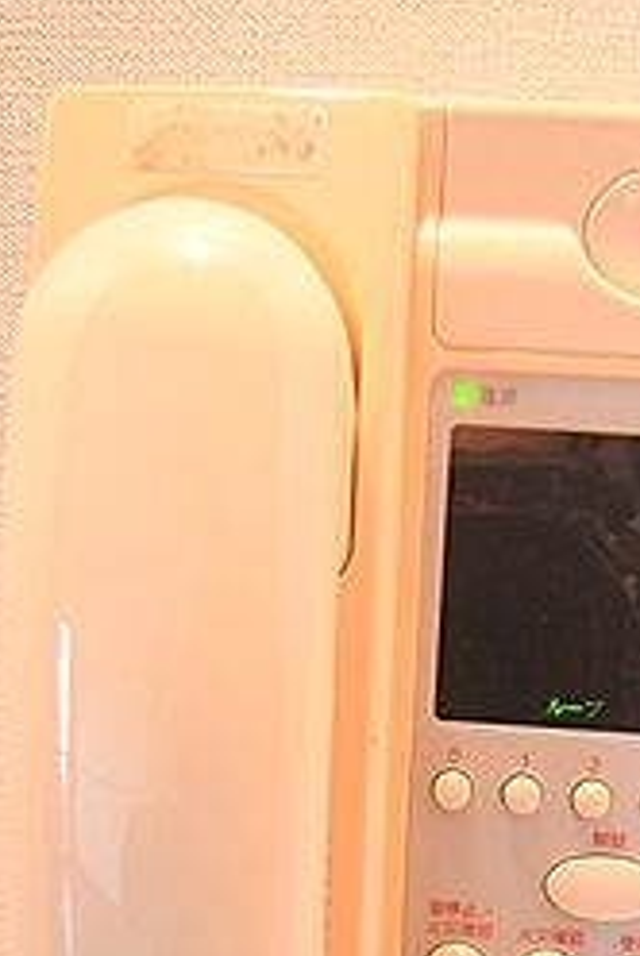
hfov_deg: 44.0
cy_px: 844
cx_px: 455
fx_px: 771
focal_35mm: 29
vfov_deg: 55.8
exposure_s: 1/60
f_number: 4.5
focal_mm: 10
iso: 6400
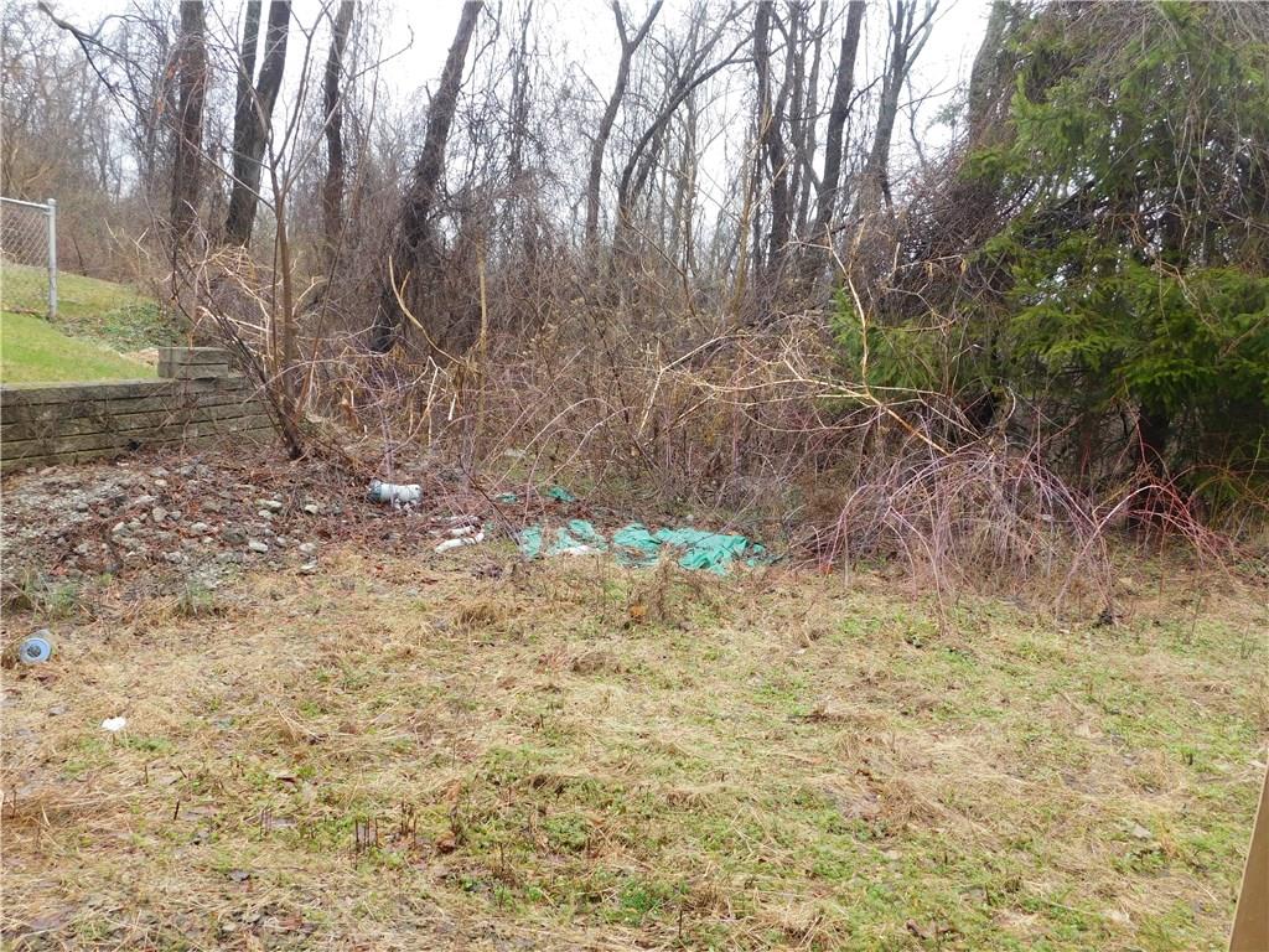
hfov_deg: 60.0
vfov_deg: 46.8
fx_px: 1100
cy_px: 476
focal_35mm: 30
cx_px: 634
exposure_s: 1/250
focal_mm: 5.3
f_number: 3.2
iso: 125
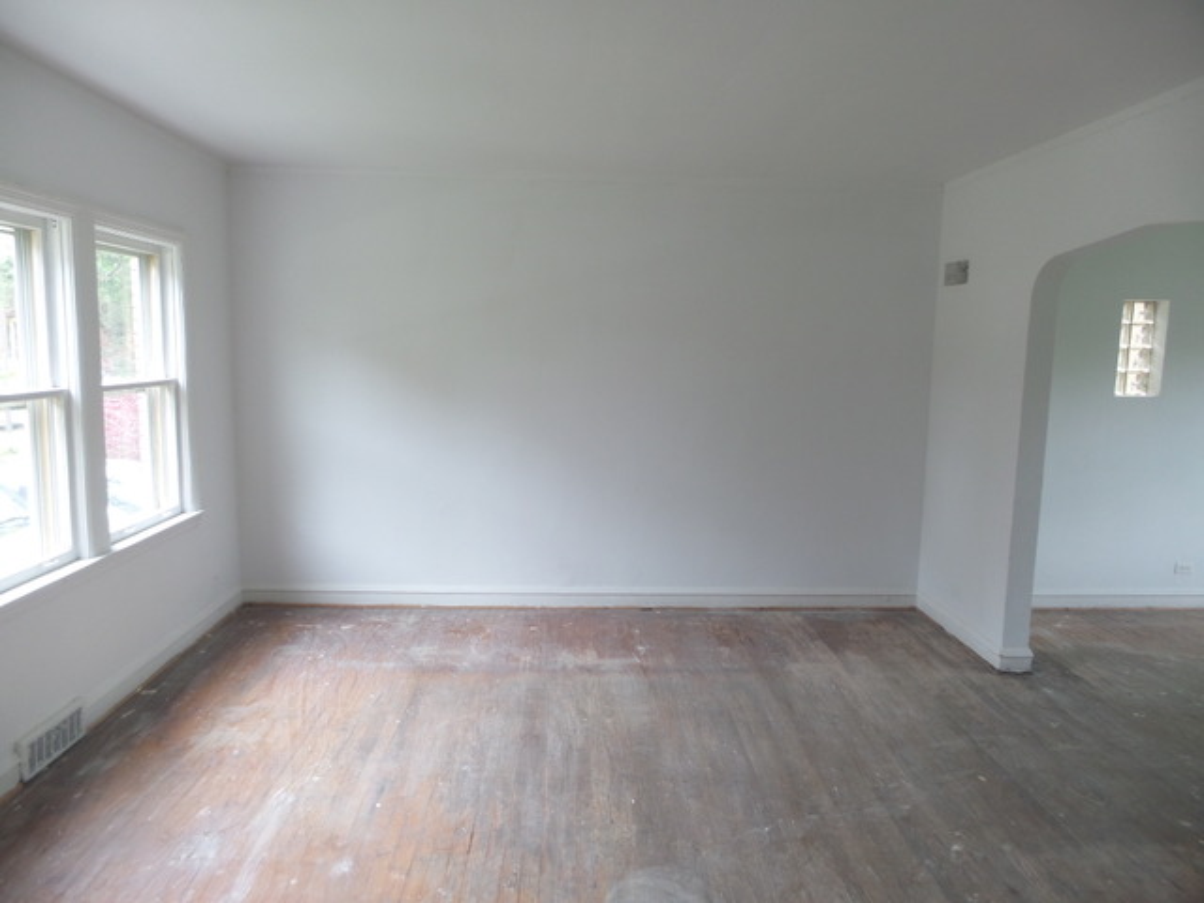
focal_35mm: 23
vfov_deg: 58.9
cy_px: 452
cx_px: 602
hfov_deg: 73.9
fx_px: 800
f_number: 2.8
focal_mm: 4.1
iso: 125
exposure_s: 1/30
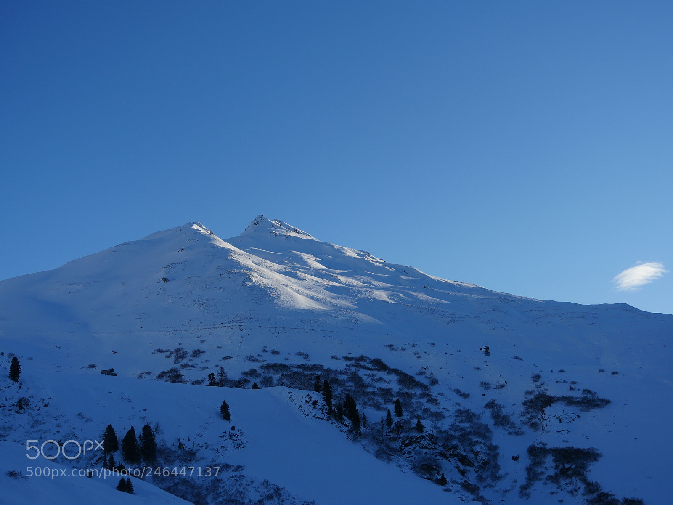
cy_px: 252
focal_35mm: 44
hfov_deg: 42.9
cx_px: 336
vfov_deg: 32.9
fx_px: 855
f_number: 4.5
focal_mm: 22
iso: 200
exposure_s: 1/1300
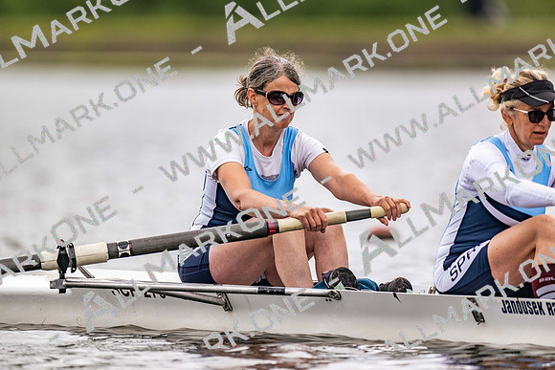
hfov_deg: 3.4
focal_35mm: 600
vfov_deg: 2.3
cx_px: 278
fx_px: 9256
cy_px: 185
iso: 220
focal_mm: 600
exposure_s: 1/2500
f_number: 4
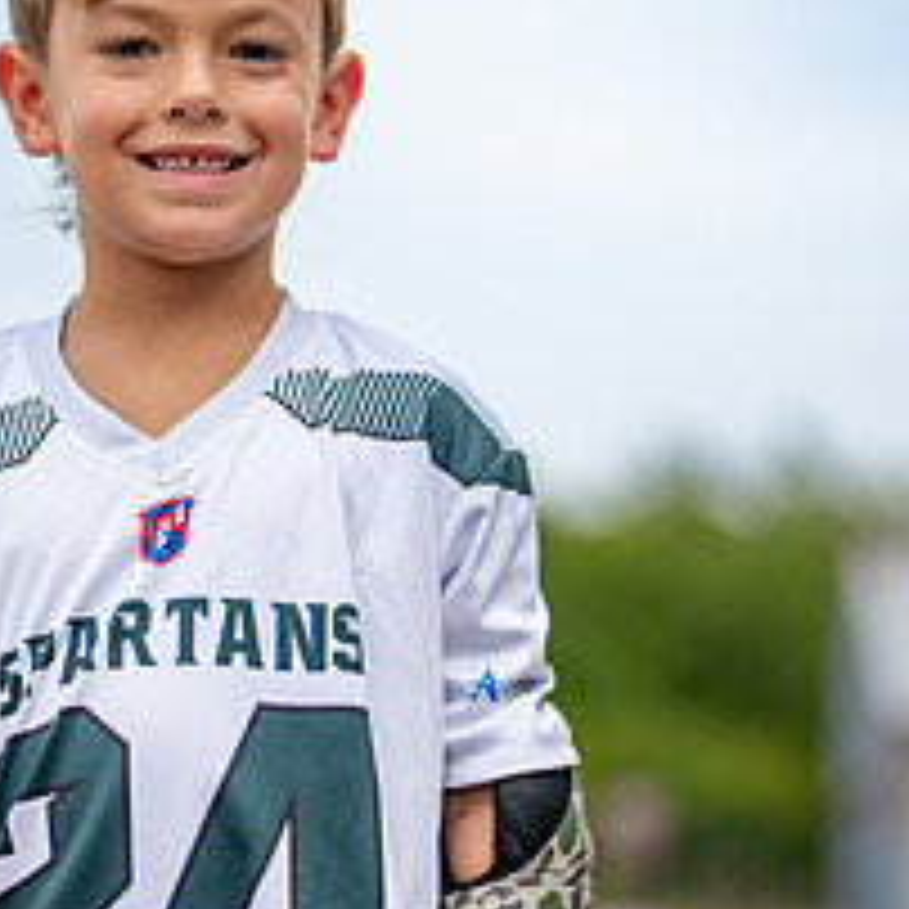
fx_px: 4159
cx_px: 276
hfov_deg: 12.4
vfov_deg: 12.5
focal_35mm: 140
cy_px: 455
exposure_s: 1/2000
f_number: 1.2
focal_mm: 50
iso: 250
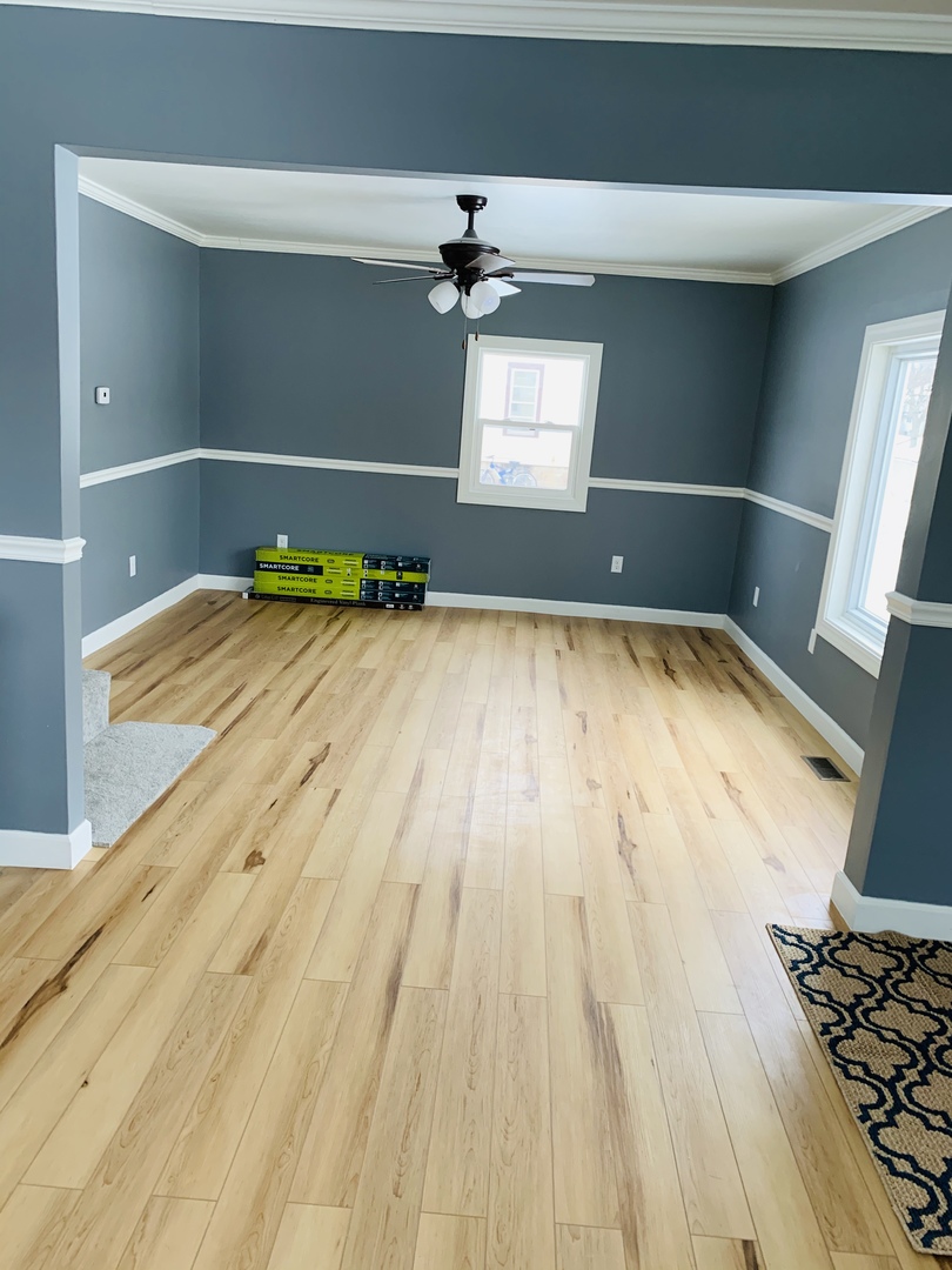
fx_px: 953
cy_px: 635
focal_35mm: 26
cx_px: 476
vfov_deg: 67.3
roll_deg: -3.1
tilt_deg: -12.8
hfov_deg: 53.1
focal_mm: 4.25
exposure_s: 1/63
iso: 100
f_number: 1.8
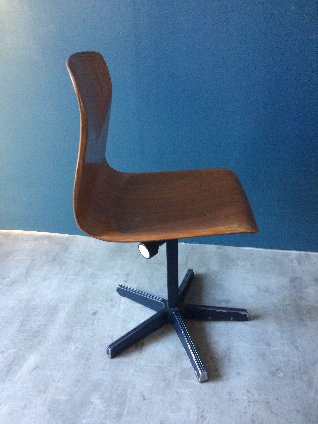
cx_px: 159
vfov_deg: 61.7
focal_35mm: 29
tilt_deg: -28.3
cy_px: 212
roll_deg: +3.6
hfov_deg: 48.2
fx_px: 355
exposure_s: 1/33
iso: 320
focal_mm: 4.15
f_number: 2.2
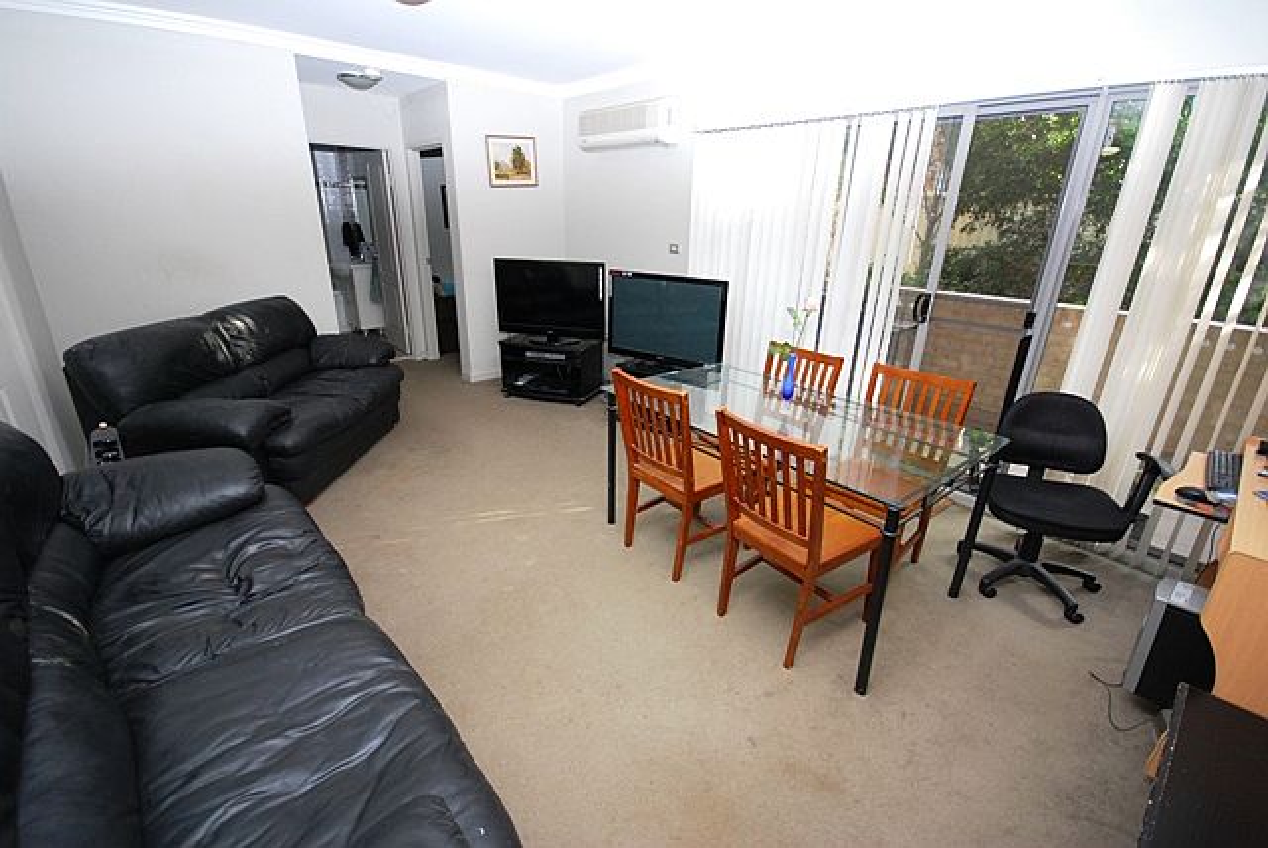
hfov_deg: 100.3
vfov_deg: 77.4
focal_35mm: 15
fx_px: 529
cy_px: 424
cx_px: 634
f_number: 4
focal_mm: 10
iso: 800
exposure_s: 1/60
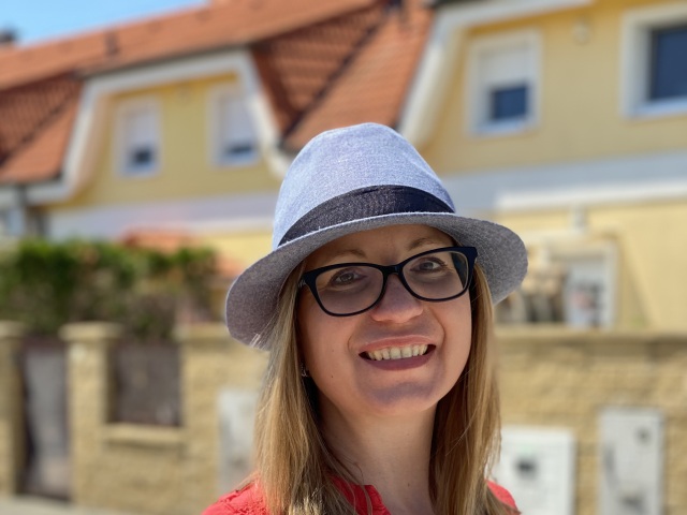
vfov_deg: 28.0
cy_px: 258
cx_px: 344
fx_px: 1032
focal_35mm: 52
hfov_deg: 36.8
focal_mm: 6
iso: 20
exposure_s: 1/623
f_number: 2
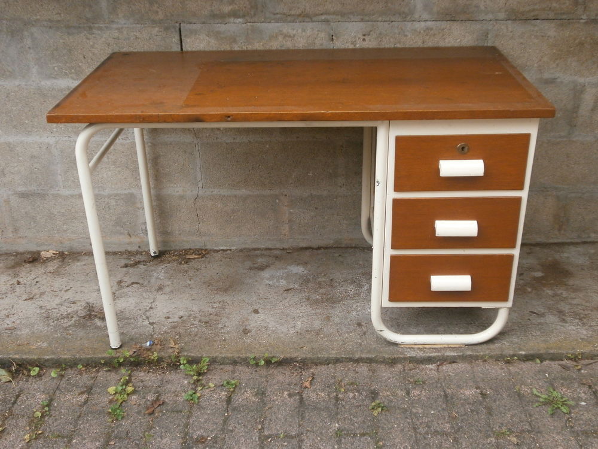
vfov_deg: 36.8
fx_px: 674
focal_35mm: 39
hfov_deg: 47.9
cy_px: 224
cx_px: 299
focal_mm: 6.9
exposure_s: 1/250
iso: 200
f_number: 3.4
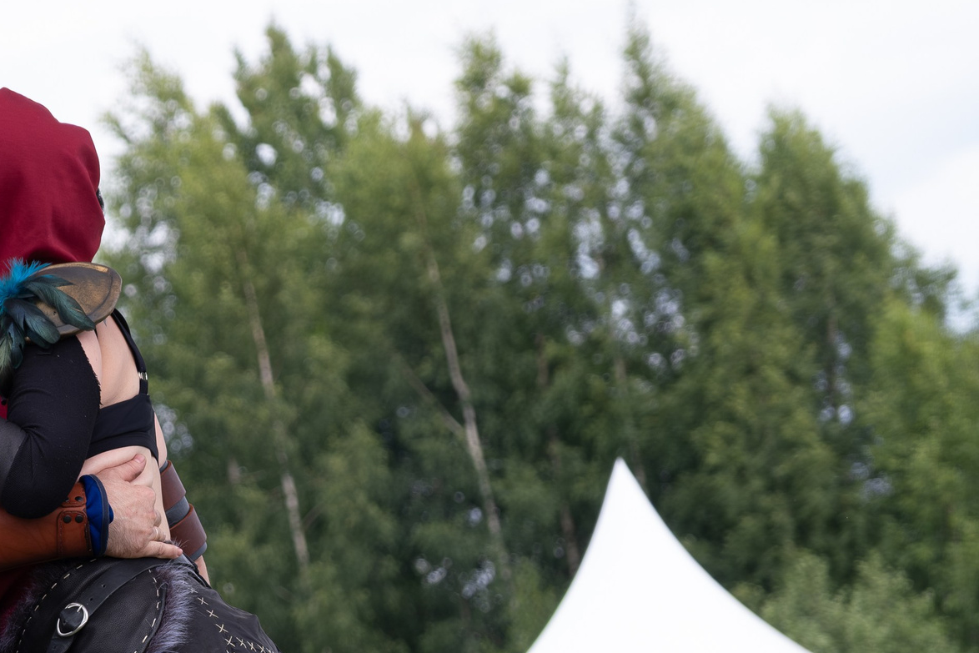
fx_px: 4922
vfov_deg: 7.6
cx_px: 78
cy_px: 423
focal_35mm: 181
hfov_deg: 11.3
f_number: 4
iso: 250
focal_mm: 55
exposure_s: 1/800
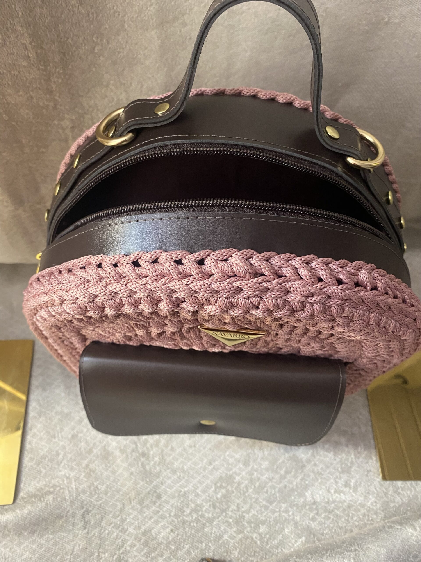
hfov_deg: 53.1
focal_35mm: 26
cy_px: 281
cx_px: 210
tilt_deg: -62.7
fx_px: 422
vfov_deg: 67.3
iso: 400
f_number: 1.8
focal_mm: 4.25
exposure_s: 1/60
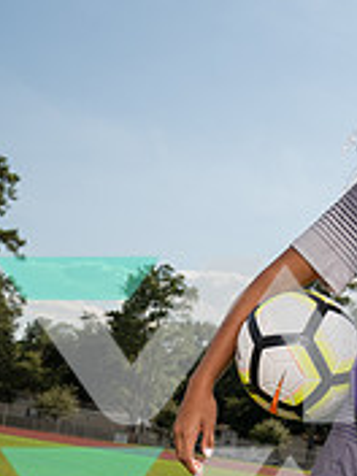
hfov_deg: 18.6
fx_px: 1045
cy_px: 533
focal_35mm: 76
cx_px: 400
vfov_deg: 23.9
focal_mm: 31
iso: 250
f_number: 8
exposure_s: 1/640
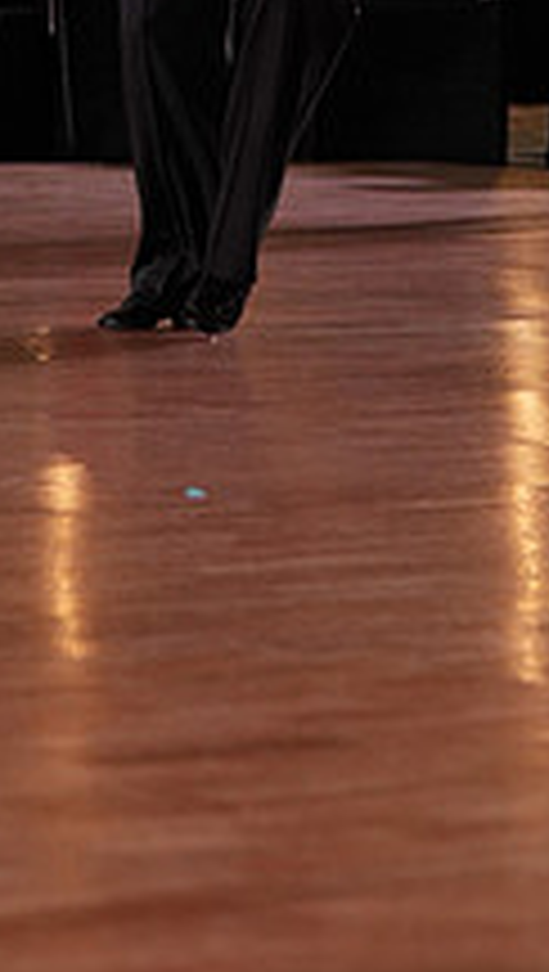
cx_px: -304
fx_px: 6605
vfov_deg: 8.3
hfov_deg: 4.7
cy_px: -194
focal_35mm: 256
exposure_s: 1/500
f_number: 4
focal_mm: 91
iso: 1000
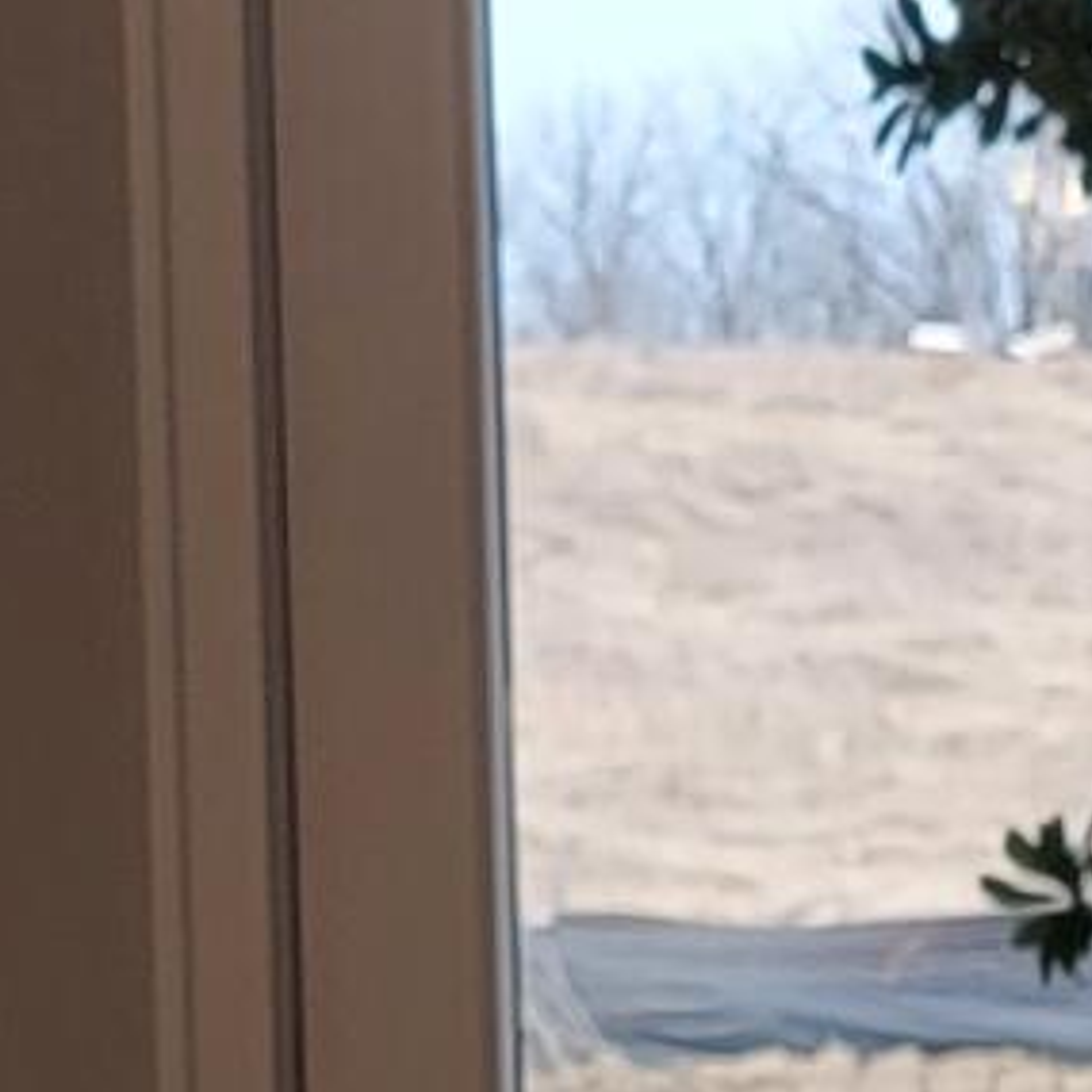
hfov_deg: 7.6
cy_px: 1640
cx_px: 1966
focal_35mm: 223
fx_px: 7959
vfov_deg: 7.7
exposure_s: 1/120
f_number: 1.8
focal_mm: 6.7
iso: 80
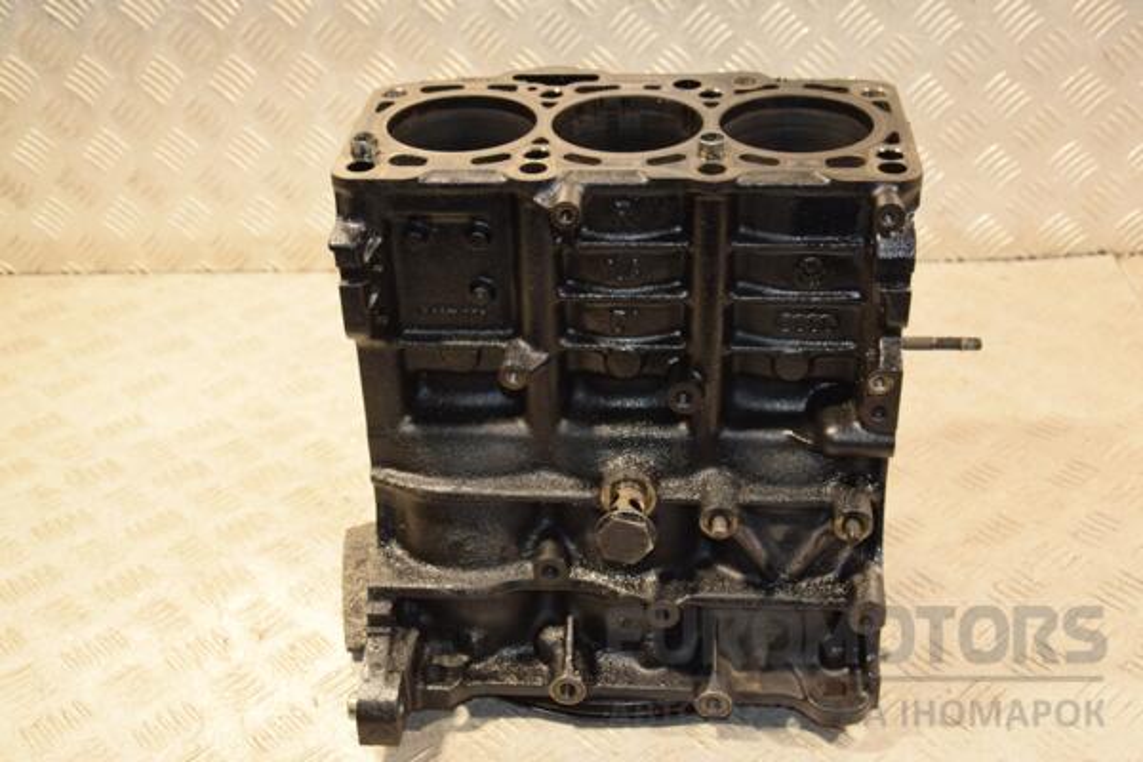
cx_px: 572
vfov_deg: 29.9
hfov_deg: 43.6
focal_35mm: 45
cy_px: 381
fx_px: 1429
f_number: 5
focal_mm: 30
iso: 800
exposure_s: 1/160
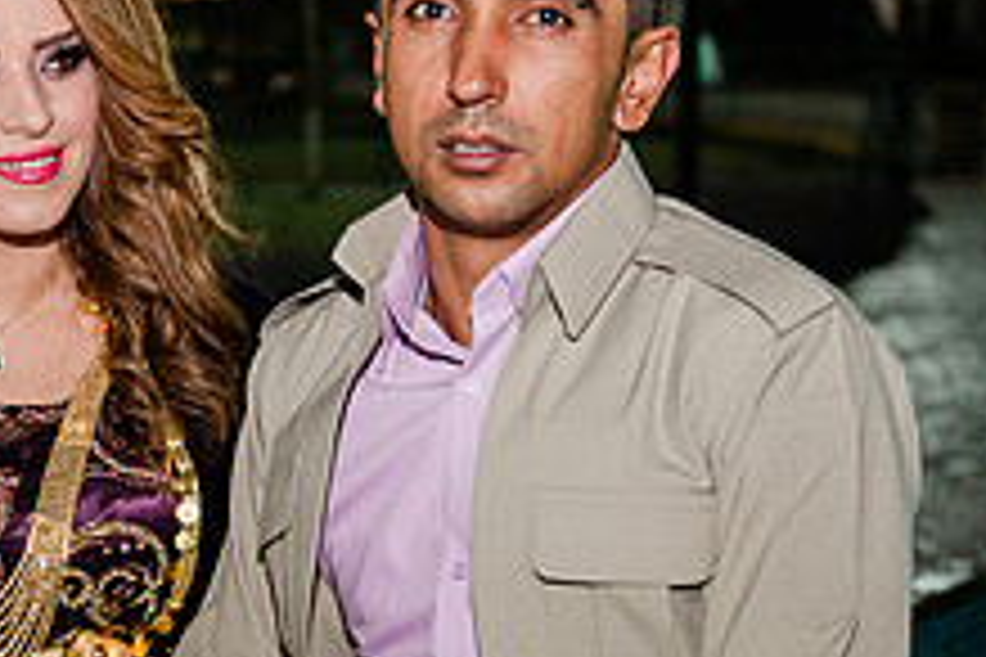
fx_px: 3040
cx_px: 266
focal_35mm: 111
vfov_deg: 12.3
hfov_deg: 18.3
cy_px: 554
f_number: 2.8
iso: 1000
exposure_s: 1/25
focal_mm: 42
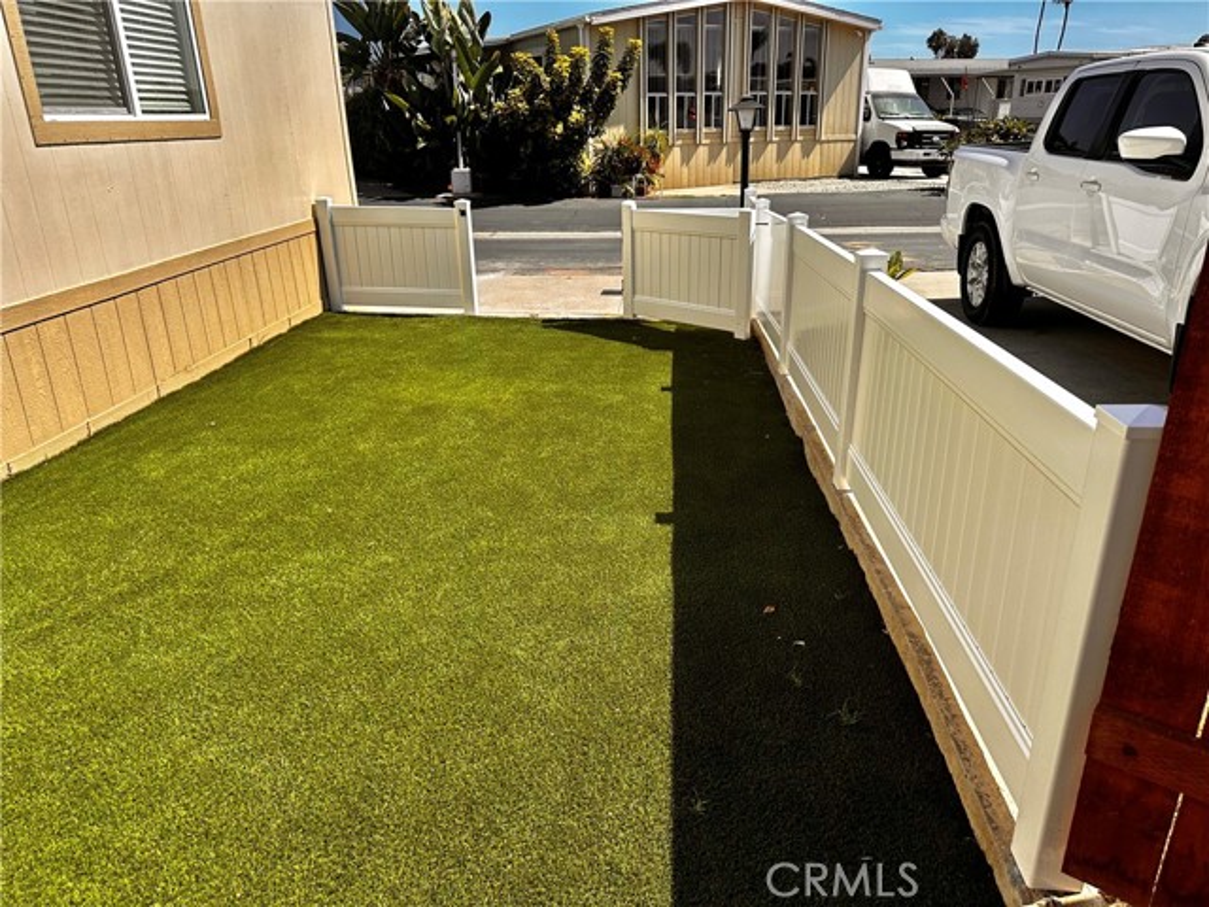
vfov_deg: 56.8
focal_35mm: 24
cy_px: 454
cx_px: 604
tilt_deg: -21.2
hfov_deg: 71.6
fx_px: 838
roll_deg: +2.0
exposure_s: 1/3472
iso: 80
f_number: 1.78
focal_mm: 6.86
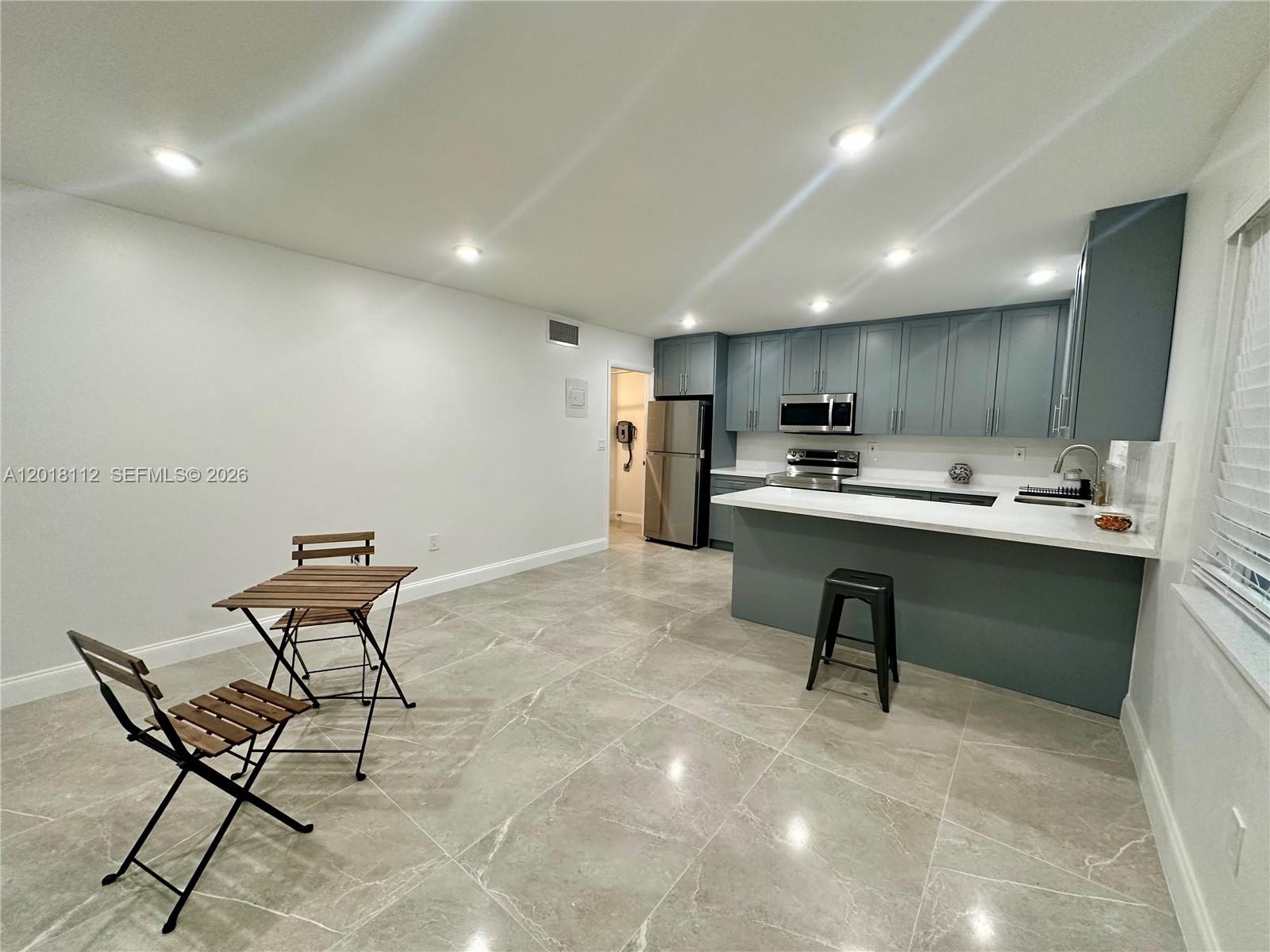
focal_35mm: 14
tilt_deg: -4.8
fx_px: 514
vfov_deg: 85.7
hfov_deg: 102.1
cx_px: 635
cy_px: 476
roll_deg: -0.9
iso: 320
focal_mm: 2.22
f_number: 2.2
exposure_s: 1/120
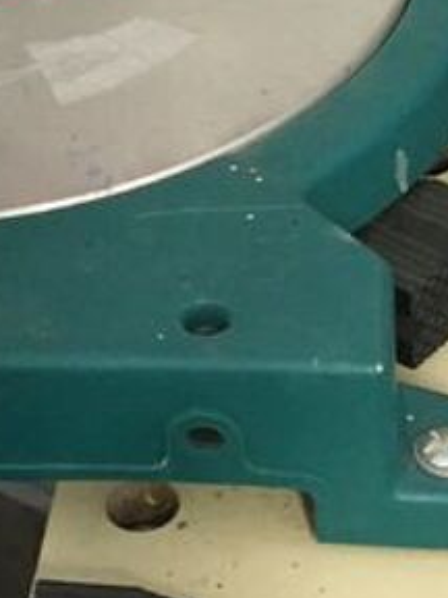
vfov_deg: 14.6
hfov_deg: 11.1
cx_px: 193
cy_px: 67
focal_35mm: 134
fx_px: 2312
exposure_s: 1/17
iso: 200
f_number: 2.2
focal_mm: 4.15
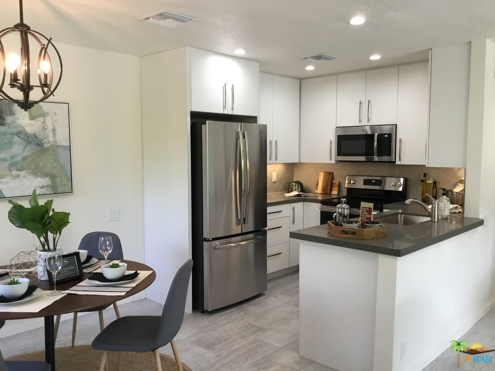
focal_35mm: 31
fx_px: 443
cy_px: 186
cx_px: 248
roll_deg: +0.4
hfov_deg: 58.4
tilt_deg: -5.0
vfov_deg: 45.4
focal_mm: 3.3
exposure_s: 1/30
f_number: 2.4
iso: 40
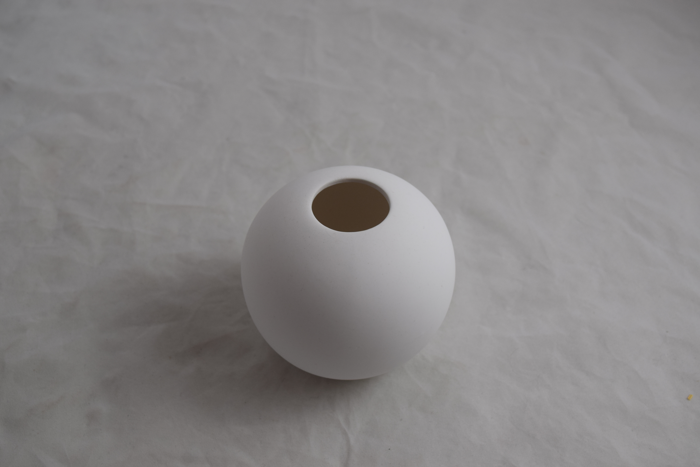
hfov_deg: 45.0
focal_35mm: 44
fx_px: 846
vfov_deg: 30.8
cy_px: 234
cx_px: 350
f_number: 6.3
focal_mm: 29
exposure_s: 1/160
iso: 400
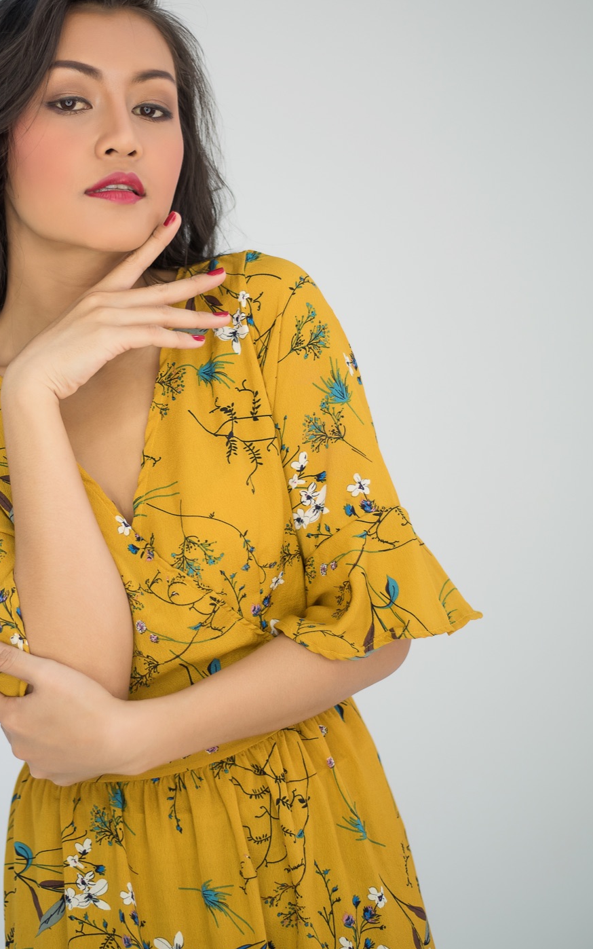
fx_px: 1810
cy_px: 390
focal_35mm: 70
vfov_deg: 29.3
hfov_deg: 18.5
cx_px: 175
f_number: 1.8
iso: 100
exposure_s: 1/320
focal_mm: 50
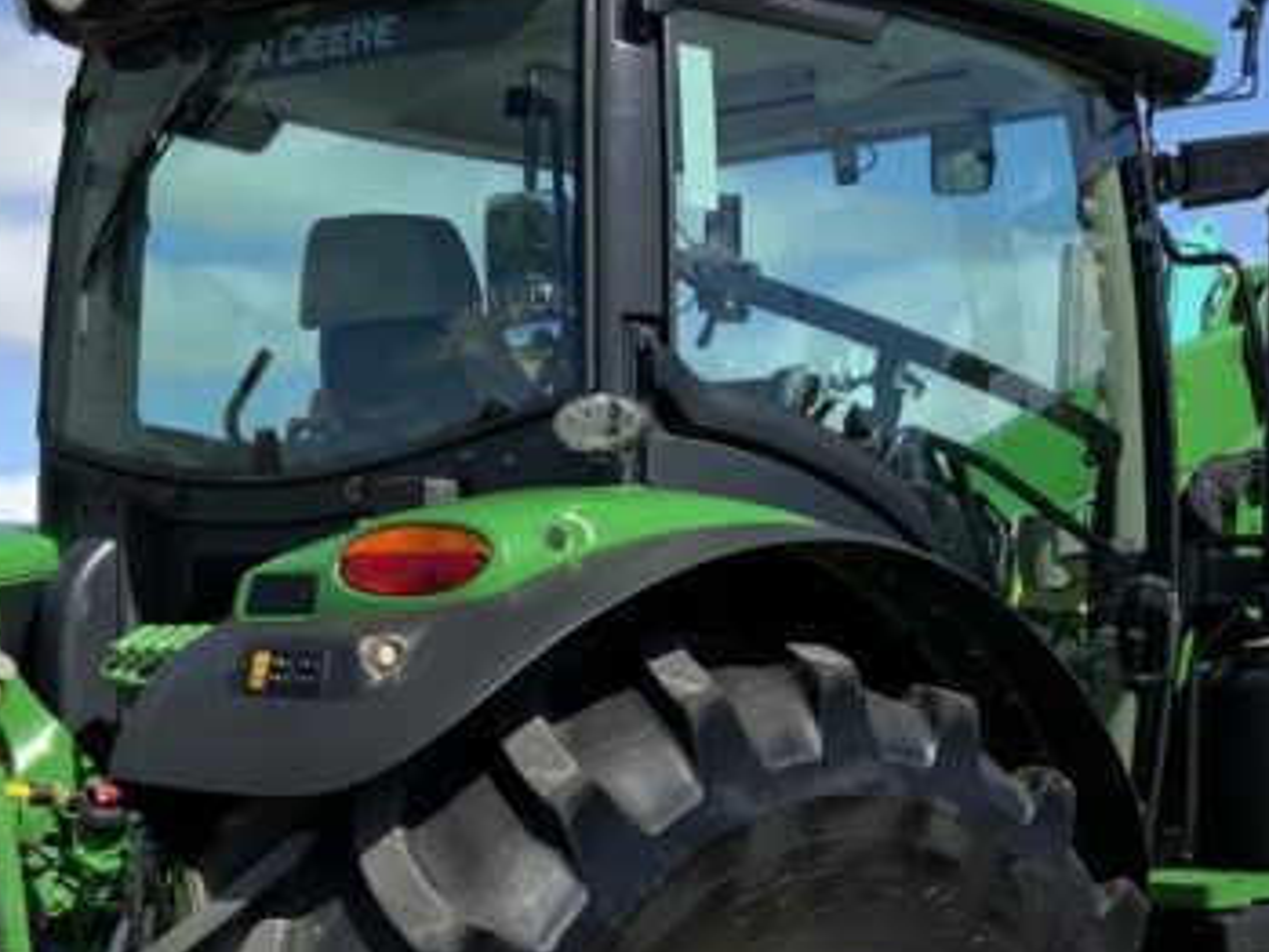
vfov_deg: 17.1
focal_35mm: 85
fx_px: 3117
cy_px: 912
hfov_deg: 22.8
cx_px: 931
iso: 16
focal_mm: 3
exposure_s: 1/1490
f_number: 1.8
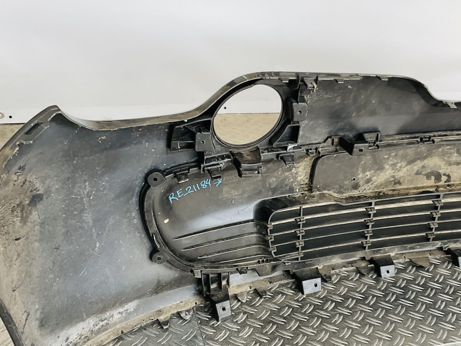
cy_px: 224
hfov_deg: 37.2
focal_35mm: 51
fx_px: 679
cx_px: 298
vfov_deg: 28.4
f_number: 1.8
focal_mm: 3
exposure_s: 1/120
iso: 40
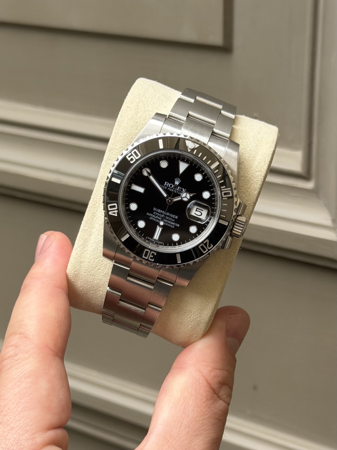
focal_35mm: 48
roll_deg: -1.9
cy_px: 225
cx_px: 168
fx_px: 623
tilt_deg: -21.9
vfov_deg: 39.7
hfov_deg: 30.3
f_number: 1.78
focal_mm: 6.76
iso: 100
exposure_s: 1/93
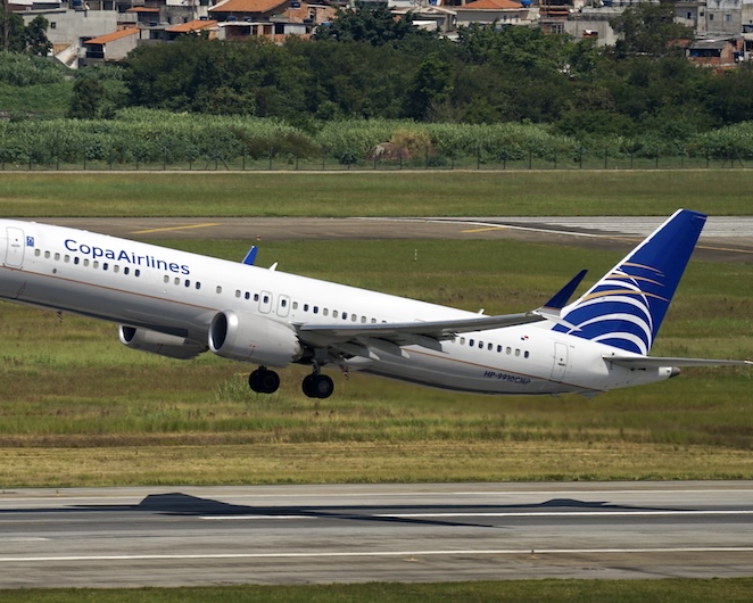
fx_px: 7579
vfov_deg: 4.6
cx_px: 324
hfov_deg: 5.7
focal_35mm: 340
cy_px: 301
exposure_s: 1/2500
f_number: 5.6
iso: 200
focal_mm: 300
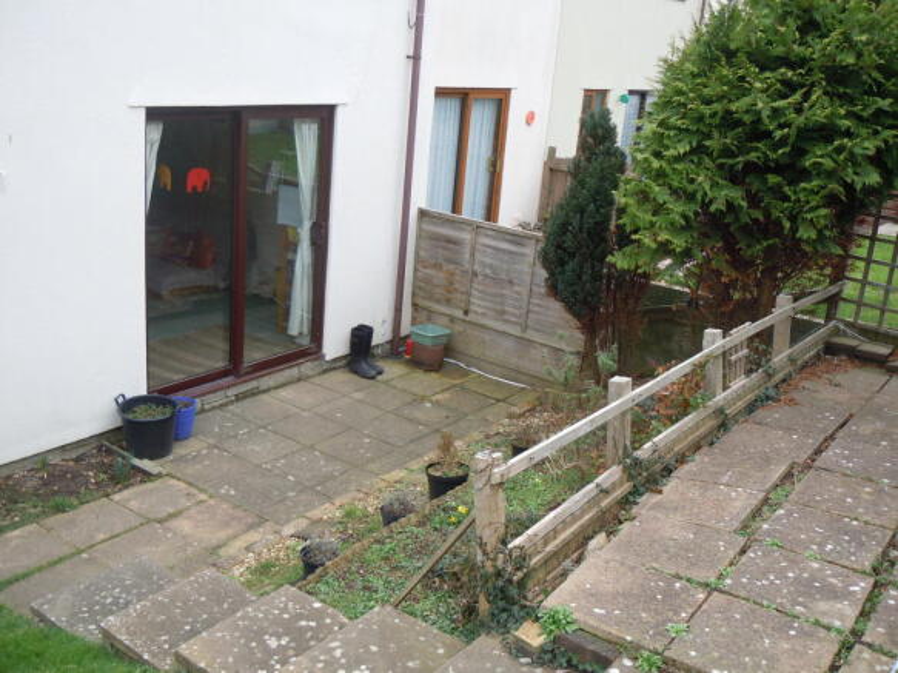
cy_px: 336
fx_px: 882
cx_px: 449
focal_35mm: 34
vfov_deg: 41.8
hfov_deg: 54.0
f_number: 3.6
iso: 100
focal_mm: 6.2
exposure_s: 1/125
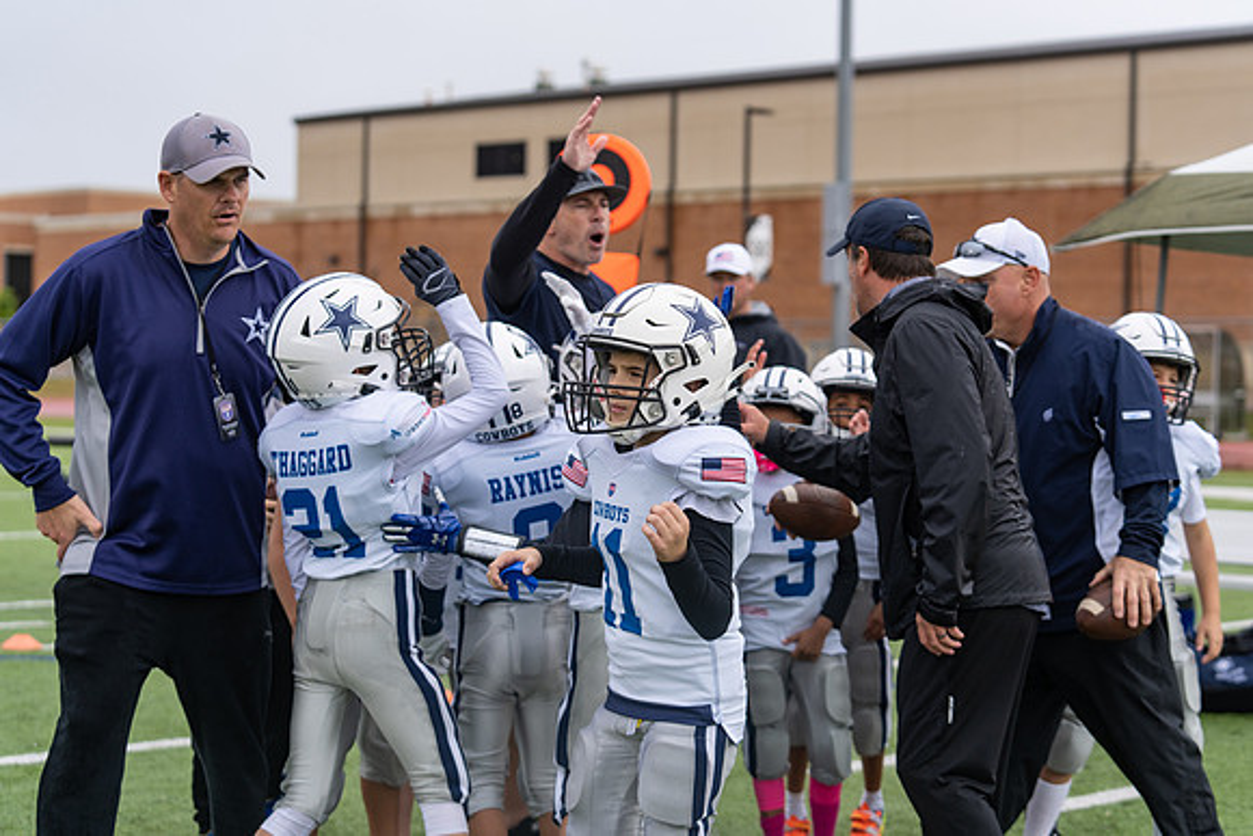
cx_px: 626
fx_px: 2437
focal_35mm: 70
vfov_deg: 19.5
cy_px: 418
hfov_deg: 28.8
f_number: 3.5
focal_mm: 70
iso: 250
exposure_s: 1/1250
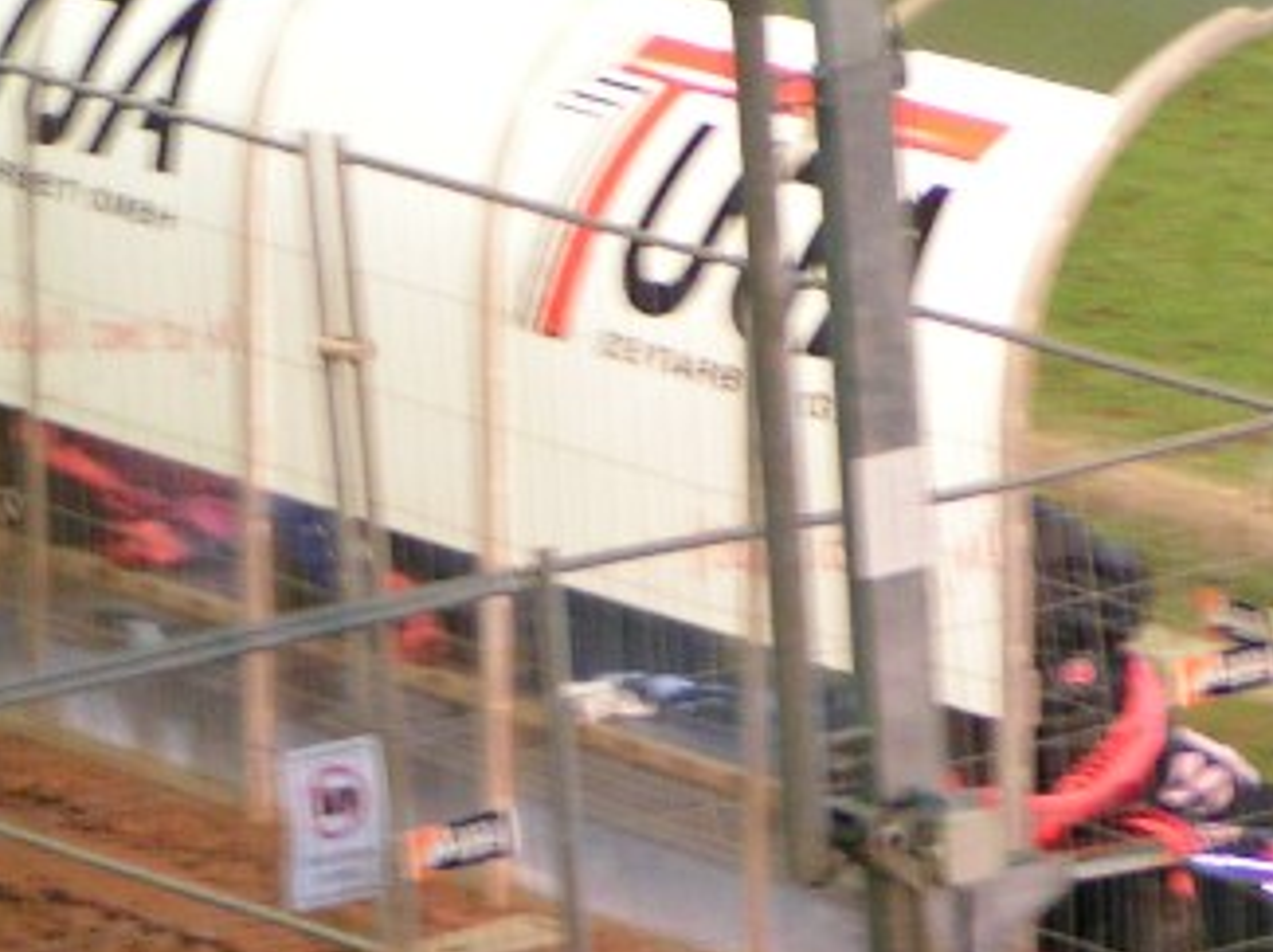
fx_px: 14216
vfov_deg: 3.8
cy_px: 1011
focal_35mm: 387
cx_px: -223
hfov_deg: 5.1
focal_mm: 24
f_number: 3.5
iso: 200
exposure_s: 1/15
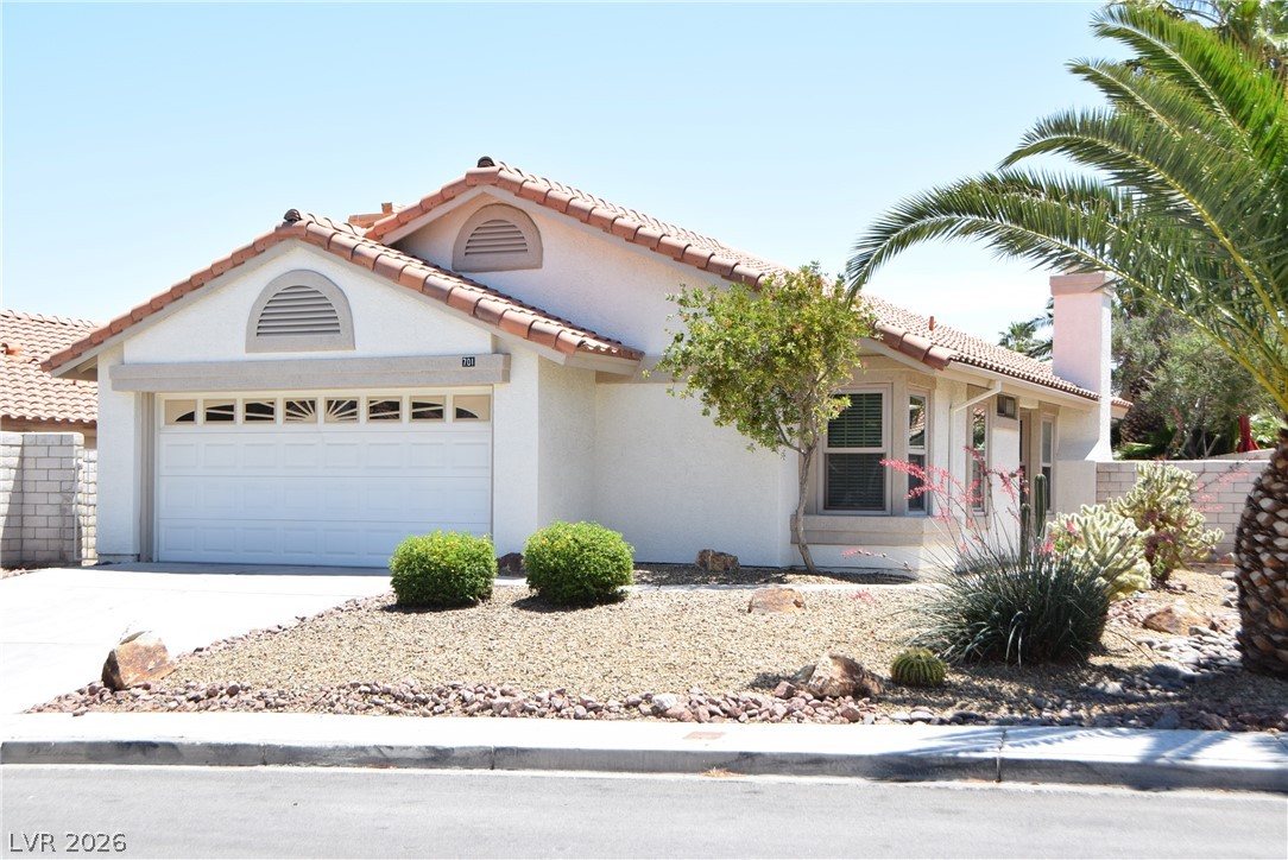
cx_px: 644
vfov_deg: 28.1
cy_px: 430
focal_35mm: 48
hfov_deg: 41.1
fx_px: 1718
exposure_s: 1/320
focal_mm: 32
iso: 200
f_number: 9
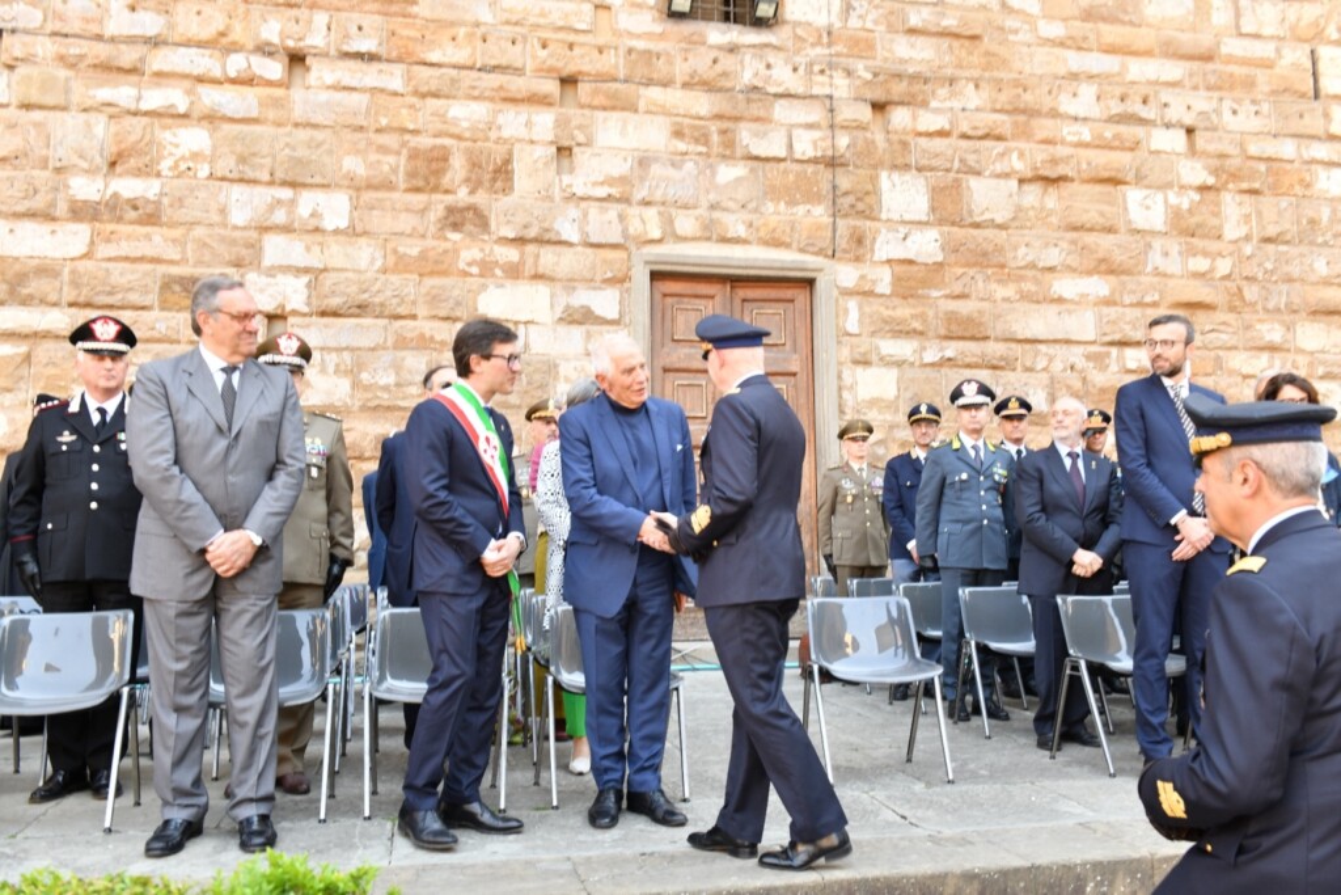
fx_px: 1192
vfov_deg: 41.1
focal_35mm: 32
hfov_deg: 58.7
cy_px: 448
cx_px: 670
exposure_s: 1/100
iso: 500
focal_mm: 32
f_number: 6.3
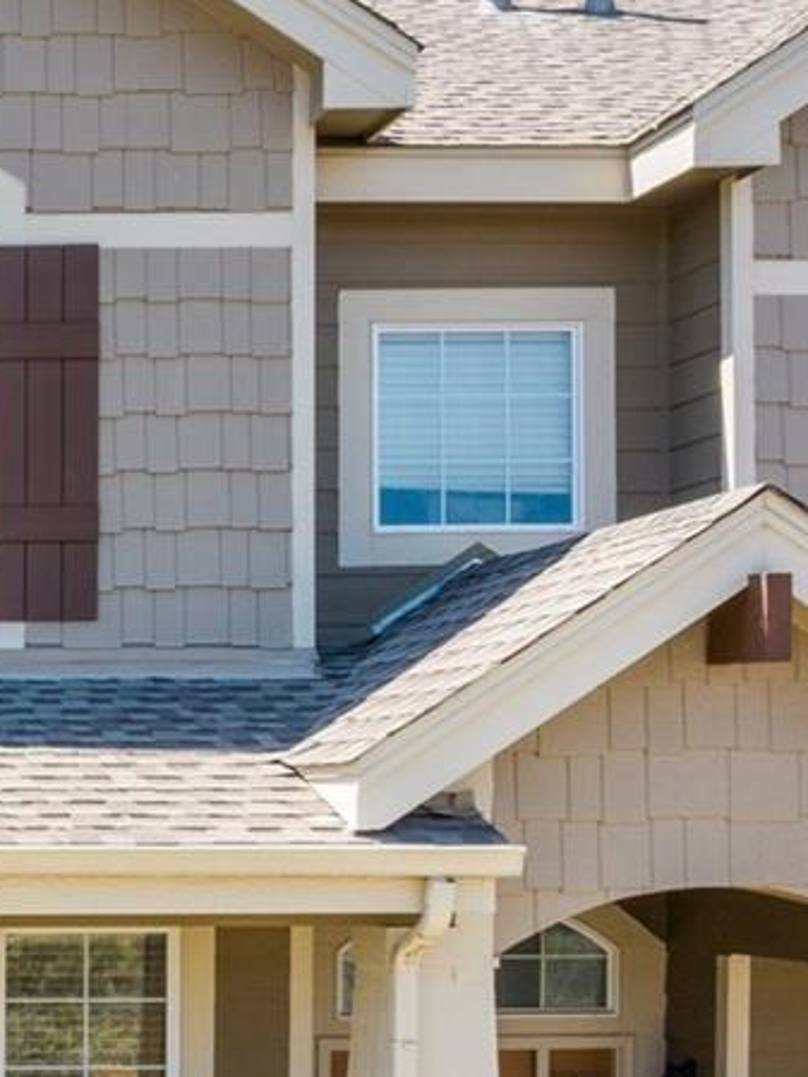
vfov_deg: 25.0
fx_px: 2395
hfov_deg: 16.8
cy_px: 830
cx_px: -512
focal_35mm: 77
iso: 100
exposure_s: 1/60
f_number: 10
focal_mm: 12.29
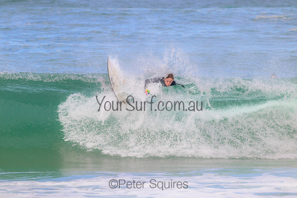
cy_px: 99
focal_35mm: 530
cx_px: 148
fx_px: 4373
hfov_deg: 3.9
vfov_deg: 2.6
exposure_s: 1/1250
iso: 2000
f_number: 11
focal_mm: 530
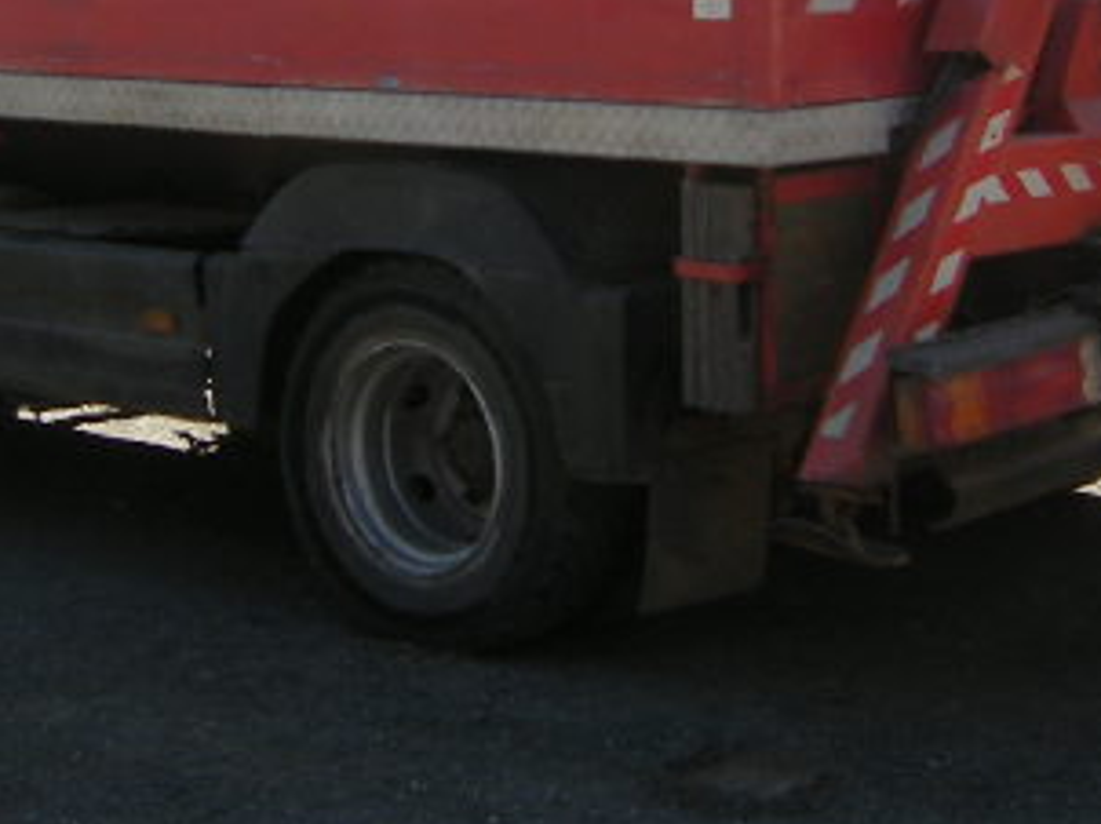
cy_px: 51
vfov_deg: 15.3
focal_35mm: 95
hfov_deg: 20.7
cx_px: 572
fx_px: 3019
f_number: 2.8
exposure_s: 1/487
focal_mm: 4.7
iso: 64
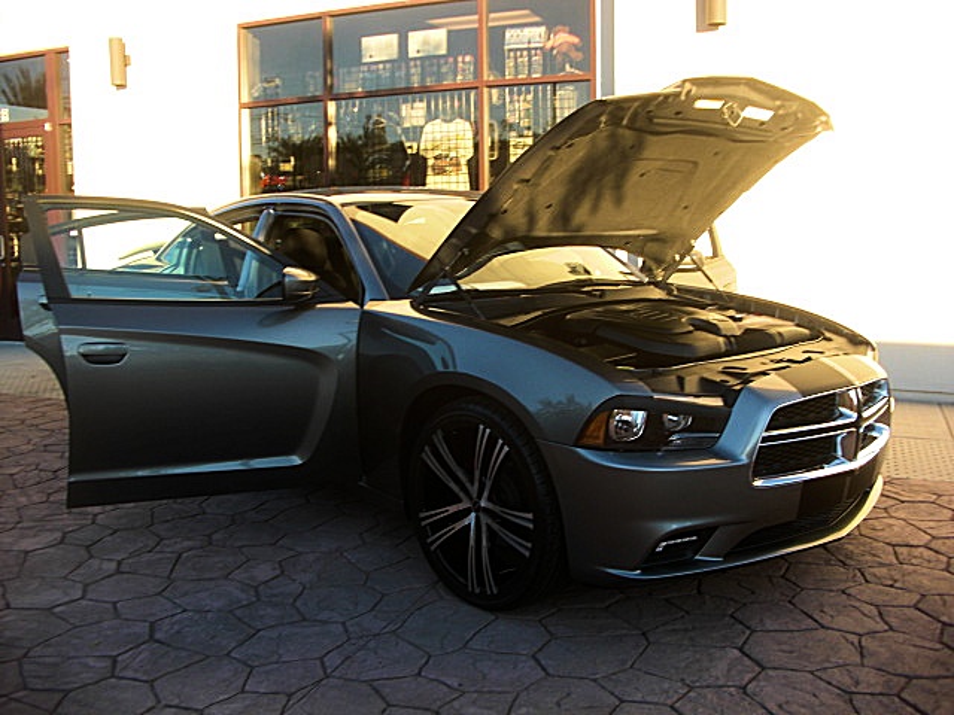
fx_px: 992
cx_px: 477
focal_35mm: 36
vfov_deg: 39.7
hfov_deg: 51.4
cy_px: 358
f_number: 2.8
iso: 50
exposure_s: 1/100
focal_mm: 6.3
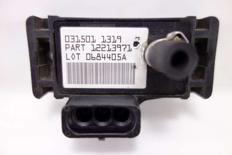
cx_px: 116
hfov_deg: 65.5
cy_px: 78
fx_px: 180
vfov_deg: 46.4
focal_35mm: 28
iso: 125
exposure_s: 1/80
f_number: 1.8
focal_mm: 10.4
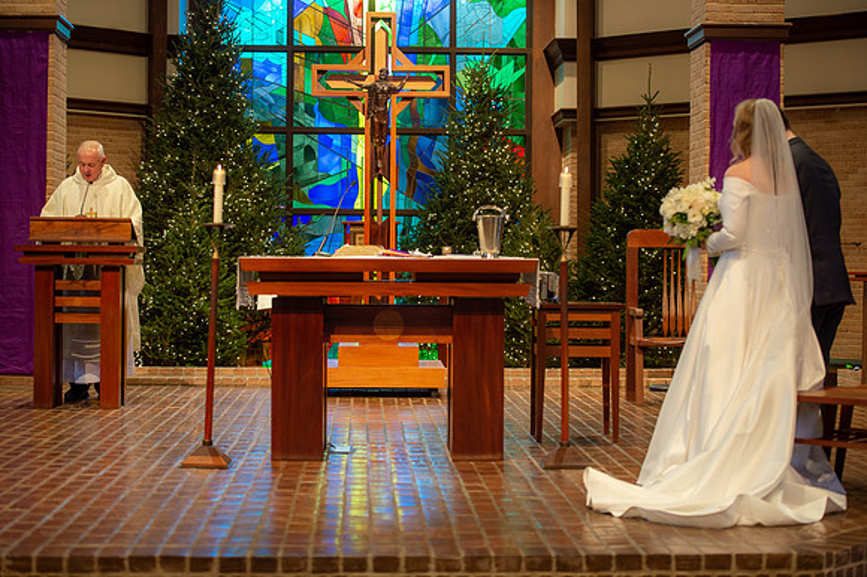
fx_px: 1685
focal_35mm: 70
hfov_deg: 28.9
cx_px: 434
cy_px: 288
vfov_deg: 19.4
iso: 1250
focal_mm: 70
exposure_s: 1/100
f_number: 2.8
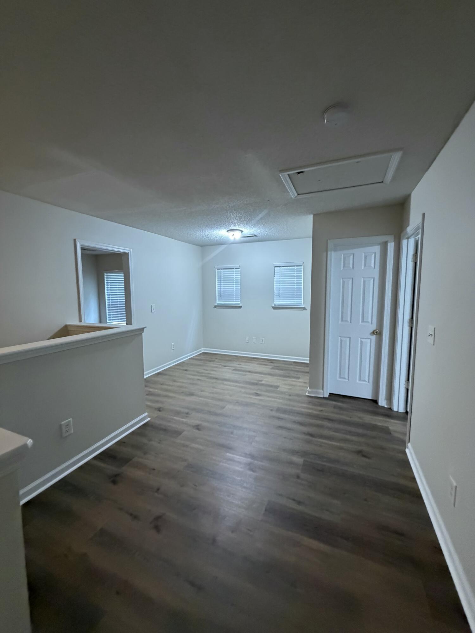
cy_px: 316
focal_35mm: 14
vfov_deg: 102.1
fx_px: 256
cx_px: 238
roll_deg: +0.5
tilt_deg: -7.0
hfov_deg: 85.7
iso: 1000
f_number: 2.2
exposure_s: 1/60
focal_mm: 2.22
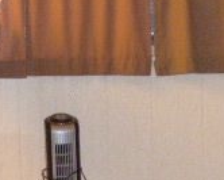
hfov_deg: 12.3
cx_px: 359
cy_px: 123
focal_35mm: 147
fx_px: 975
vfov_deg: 10.5
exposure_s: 1/60
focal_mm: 6.9
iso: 800
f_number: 3.9
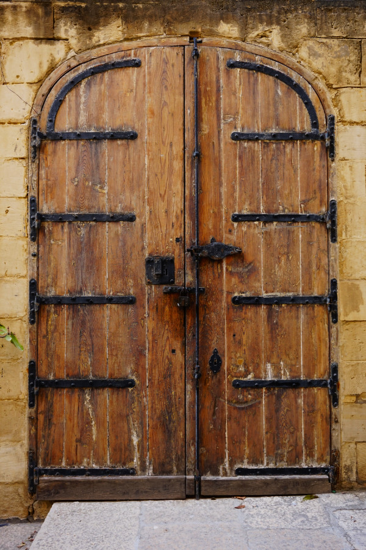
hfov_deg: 38.4
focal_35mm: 34
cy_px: 275
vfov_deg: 55.1
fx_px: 526
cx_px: 183
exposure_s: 1/60
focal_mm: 23
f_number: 5
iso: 100
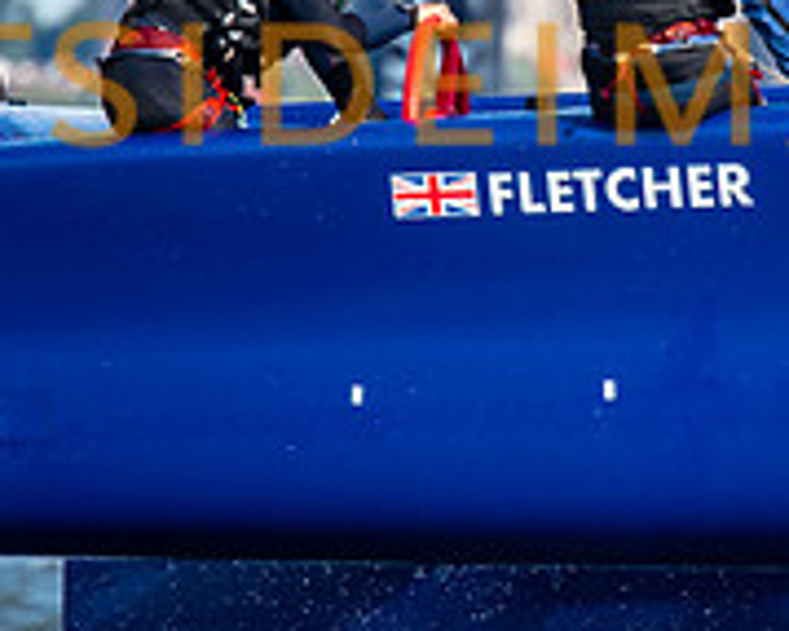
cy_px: 55
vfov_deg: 0.8
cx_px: 564
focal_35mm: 1919
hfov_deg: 1.0
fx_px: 44787
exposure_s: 1/1600
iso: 500
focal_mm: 420
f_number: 5.6
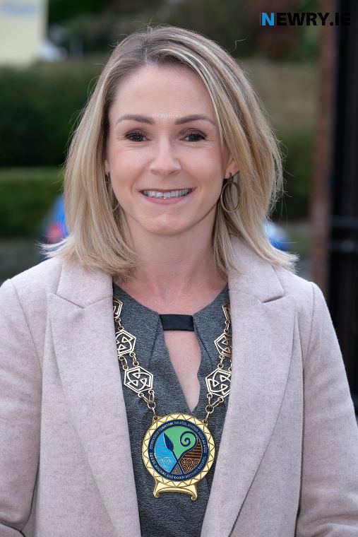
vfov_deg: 14.0
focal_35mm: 147
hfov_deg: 9.3
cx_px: 179
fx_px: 2192
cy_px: 268
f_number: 5.6
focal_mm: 98.2
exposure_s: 1/150
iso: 800
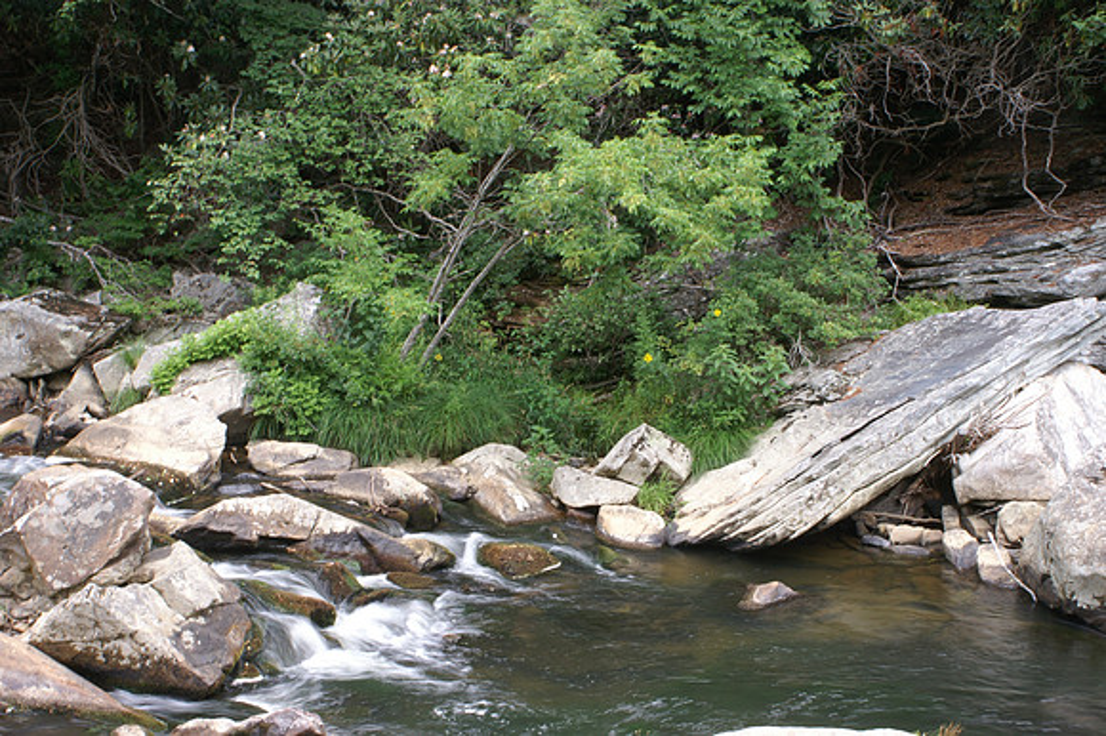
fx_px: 1612
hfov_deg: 37.9
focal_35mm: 52
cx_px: 553
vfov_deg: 25.7
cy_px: 368
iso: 100
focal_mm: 35
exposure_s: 1/5
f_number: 29
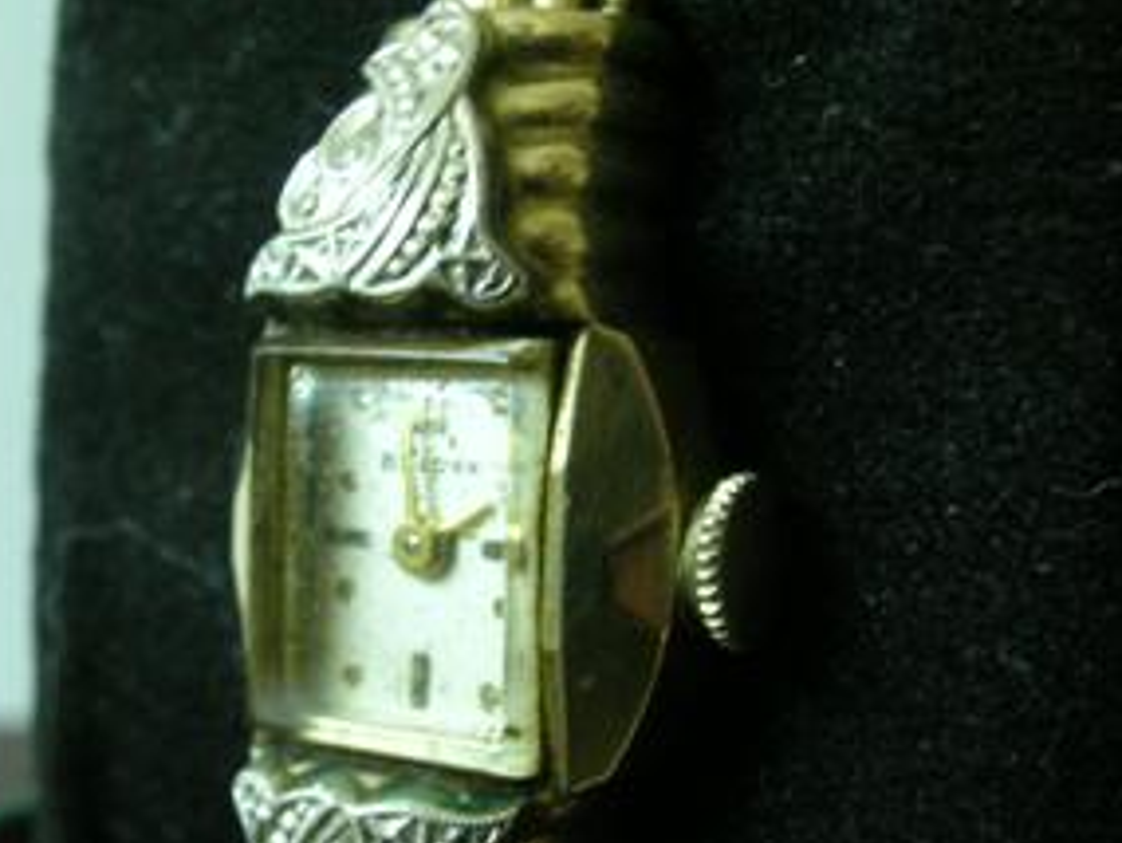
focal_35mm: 66
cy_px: 587
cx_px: 256
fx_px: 2140
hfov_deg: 28.9
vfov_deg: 22.1
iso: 200
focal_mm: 8.7
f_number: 5.7
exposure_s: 1/2.4
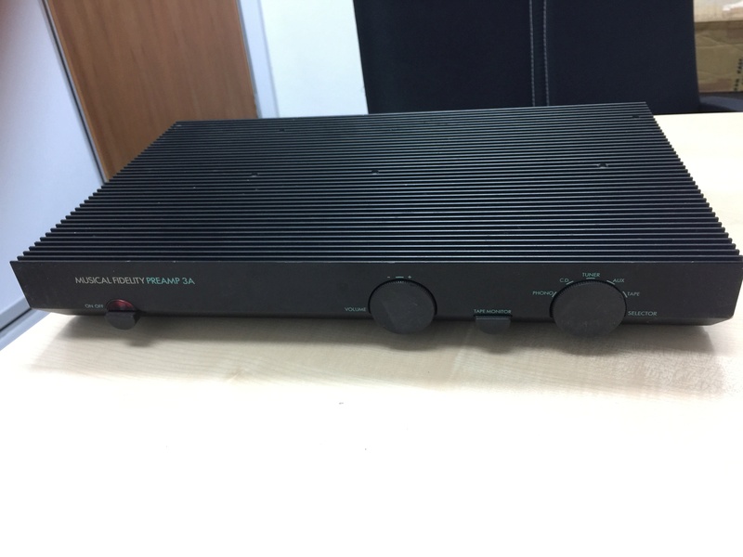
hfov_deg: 61.7
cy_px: 278
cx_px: 372
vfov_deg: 48.2
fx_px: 622
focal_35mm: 29
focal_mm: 4.15
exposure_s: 1/17
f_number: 2.2
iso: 80
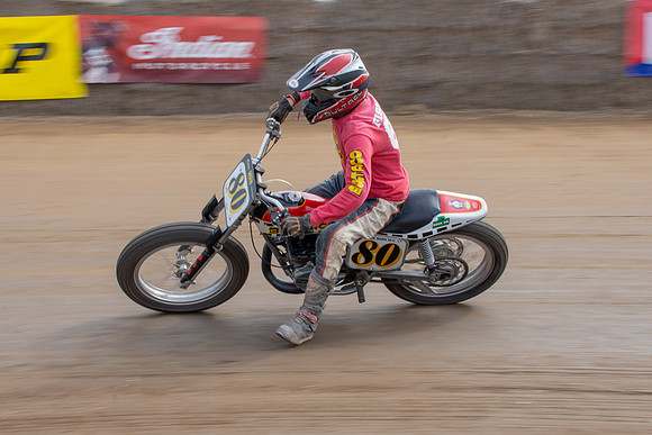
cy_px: 190
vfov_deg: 18.5
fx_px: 1339
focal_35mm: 74
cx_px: 281
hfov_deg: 27.3
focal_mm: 40
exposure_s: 1/160
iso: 320
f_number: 16
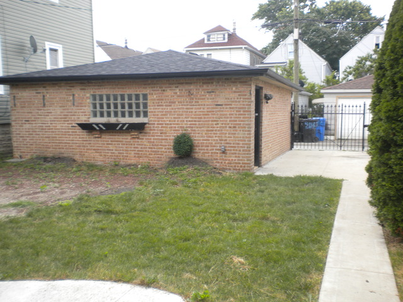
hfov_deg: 52.6
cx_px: 202
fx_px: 407
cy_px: 151
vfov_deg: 40.7
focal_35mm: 35
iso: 113
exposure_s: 1/175
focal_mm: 6.3
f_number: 4.6
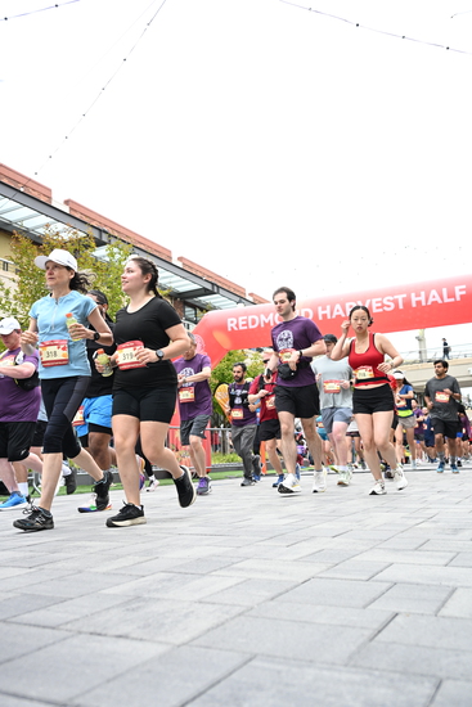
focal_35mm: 31
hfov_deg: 42.3
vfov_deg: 60.3
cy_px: 354
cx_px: 236
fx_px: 609
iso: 2000
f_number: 4
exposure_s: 1/640
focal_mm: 31
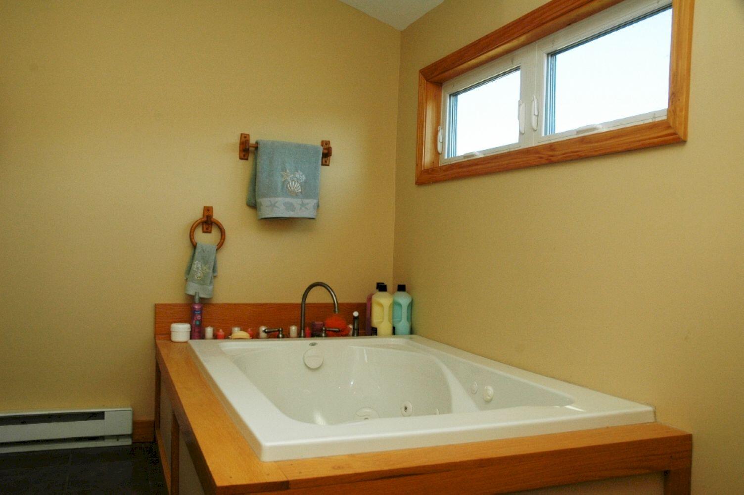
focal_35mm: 33
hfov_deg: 57.3
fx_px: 681
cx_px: 372
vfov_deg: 39.9
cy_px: 248
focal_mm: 22
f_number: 6.3
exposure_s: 1/80
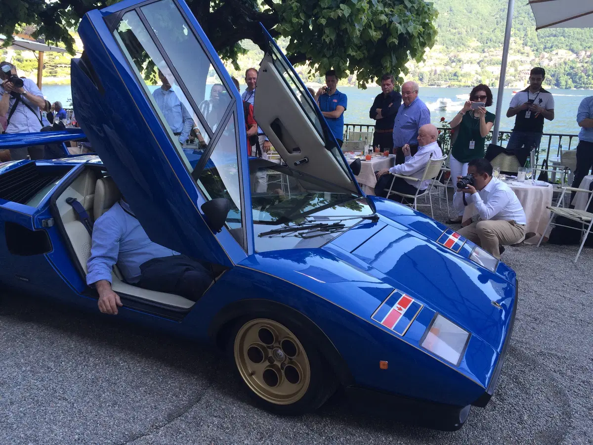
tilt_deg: -14.7
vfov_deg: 48.2
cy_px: 222
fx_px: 497
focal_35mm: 29
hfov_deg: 61.7
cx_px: 296
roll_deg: +0.4
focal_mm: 4.15
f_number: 2.2
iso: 32
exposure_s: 1/234
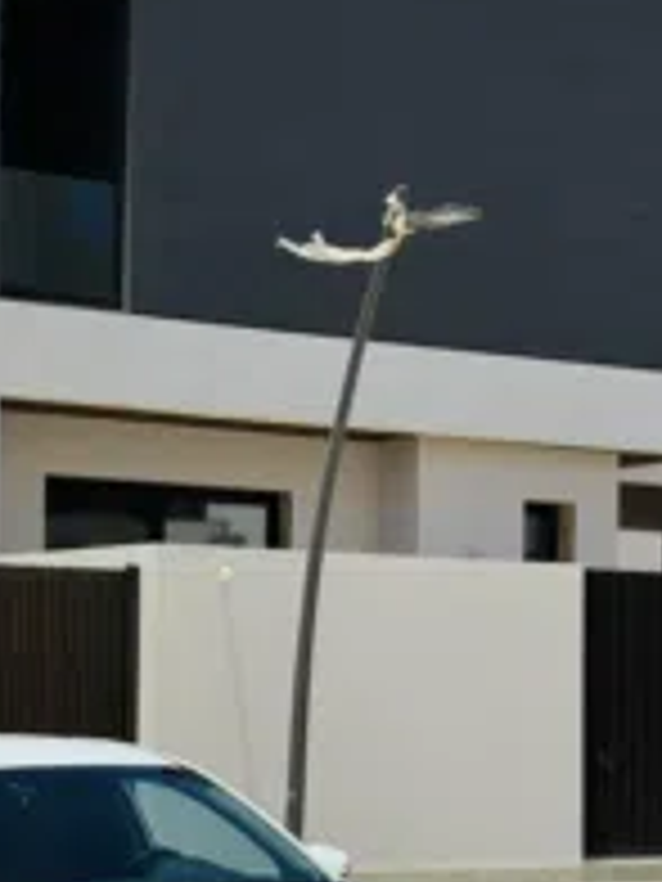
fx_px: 2499
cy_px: 652
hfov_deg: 14.9
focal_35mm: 98
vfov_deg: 19.9
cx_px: 81
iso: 64
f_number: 1.78
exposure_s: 1/12500
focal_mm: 6.76
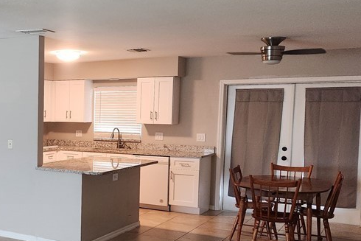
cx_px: 31
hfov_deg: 36.9
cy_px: 157
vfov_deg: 26.9
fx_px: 502
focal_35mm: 50
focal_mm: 5.4
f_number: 1.8
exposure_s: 1/120
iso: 500
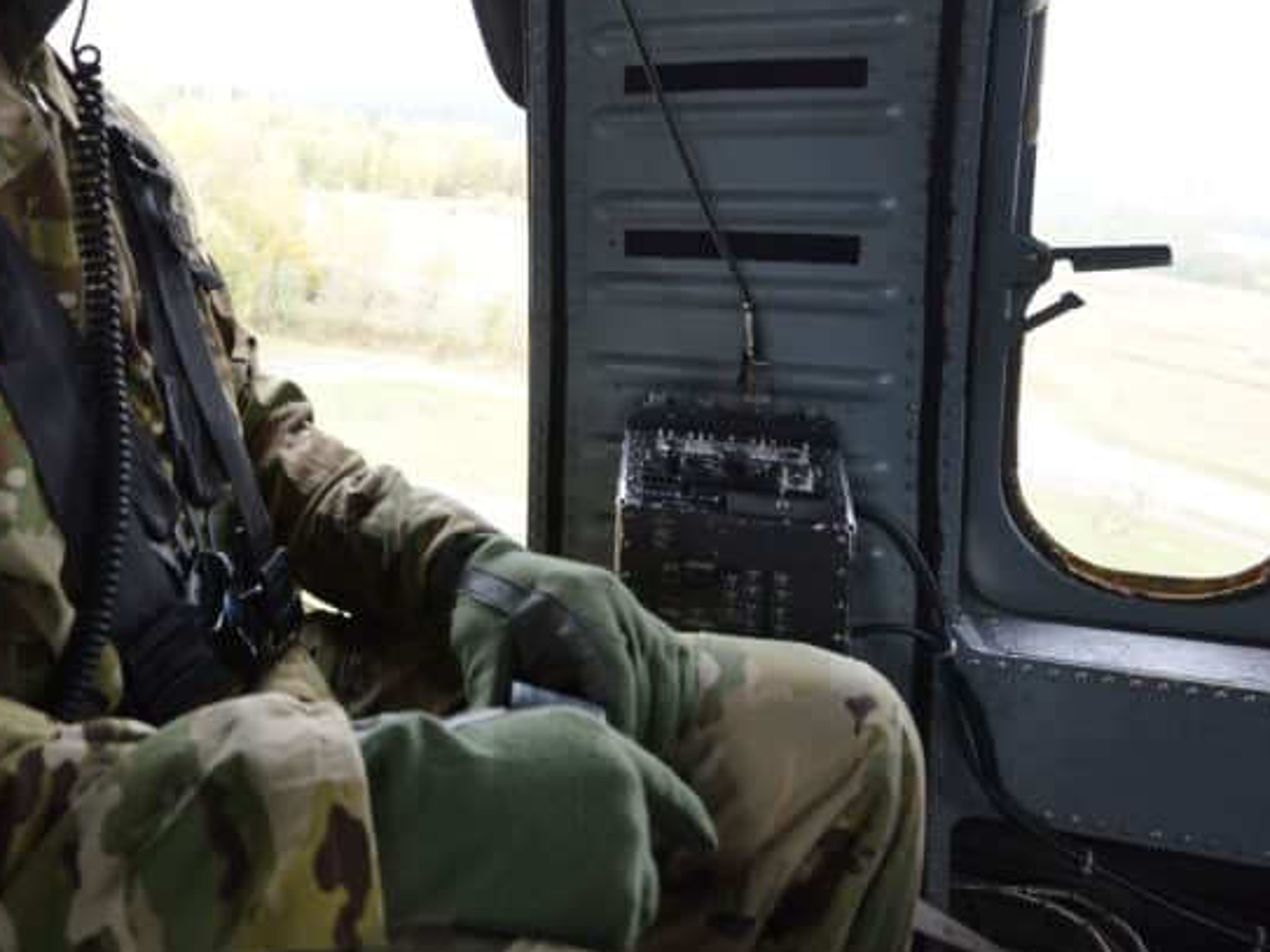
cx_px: 232
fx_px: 1064
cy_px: 265
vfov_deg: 46.8
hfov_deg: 56.6
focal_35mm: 29
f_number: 5.6
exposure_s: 1/400
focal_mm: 16
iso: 2500
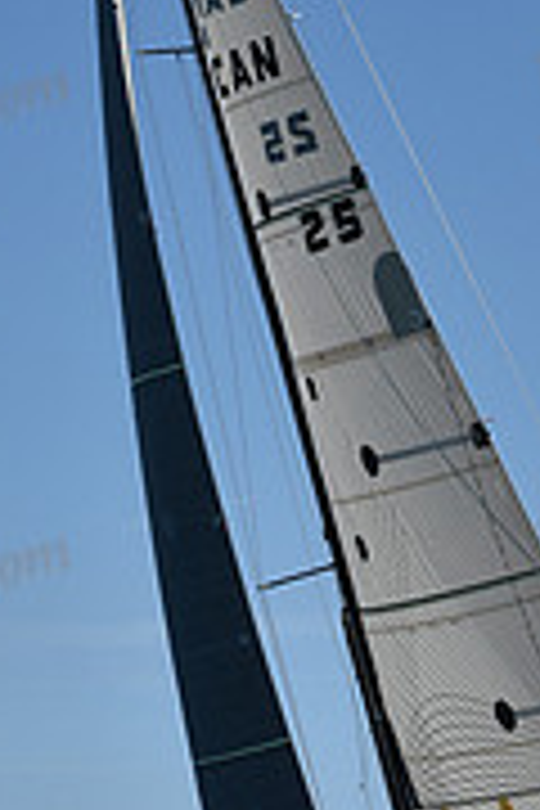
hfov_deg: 6.1
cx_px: 304
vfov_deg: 9.1
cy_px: 324
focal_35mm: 225
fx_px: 5062
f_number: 8
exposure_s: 1/1600
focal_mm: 70
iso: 250
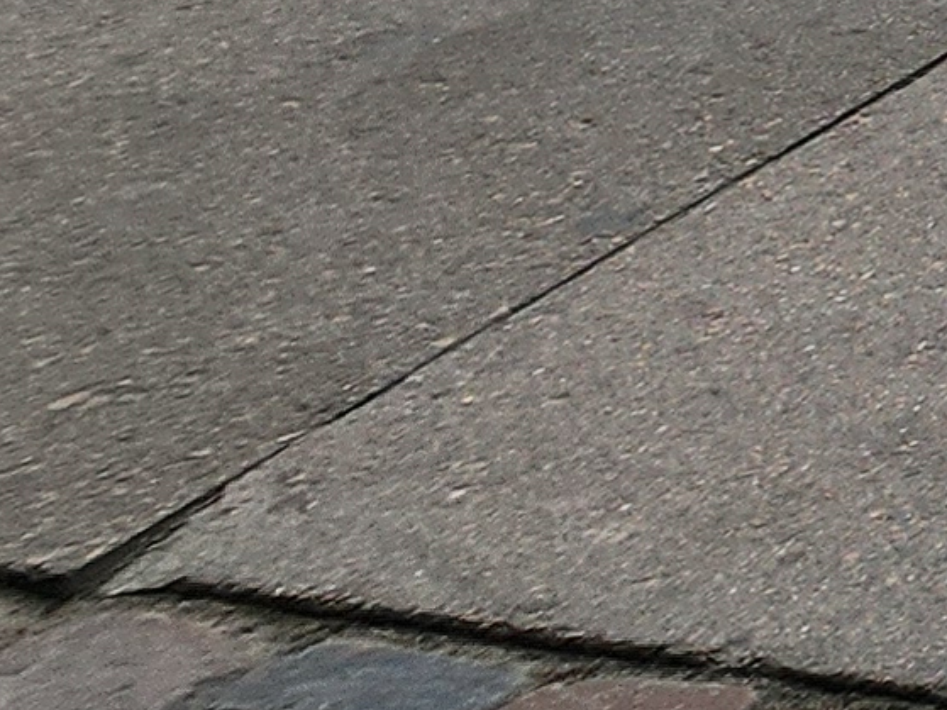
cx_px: 2943
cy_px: -1078
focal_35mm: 93
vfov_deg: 12.1
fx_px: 2544
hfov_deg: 11.0
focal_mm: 2.2
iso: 50
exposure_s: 1/1517
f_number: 2.2
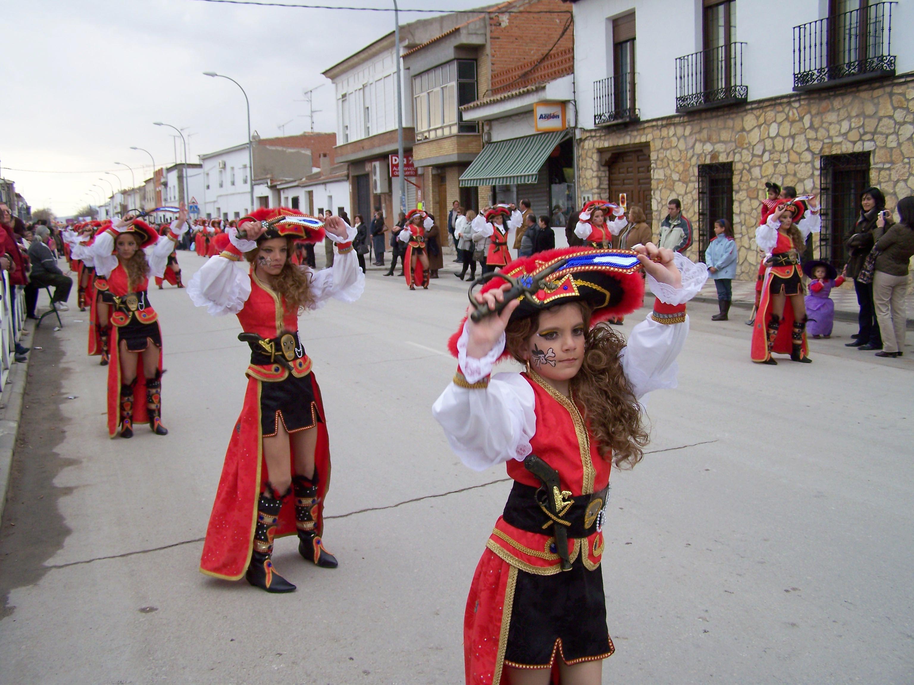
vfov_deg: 37.7
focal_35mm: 38
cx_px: 457
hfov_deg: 49.0
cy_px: 342
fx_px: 1003
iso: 64
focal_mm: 6.3
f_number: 2.8
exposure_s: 1/200
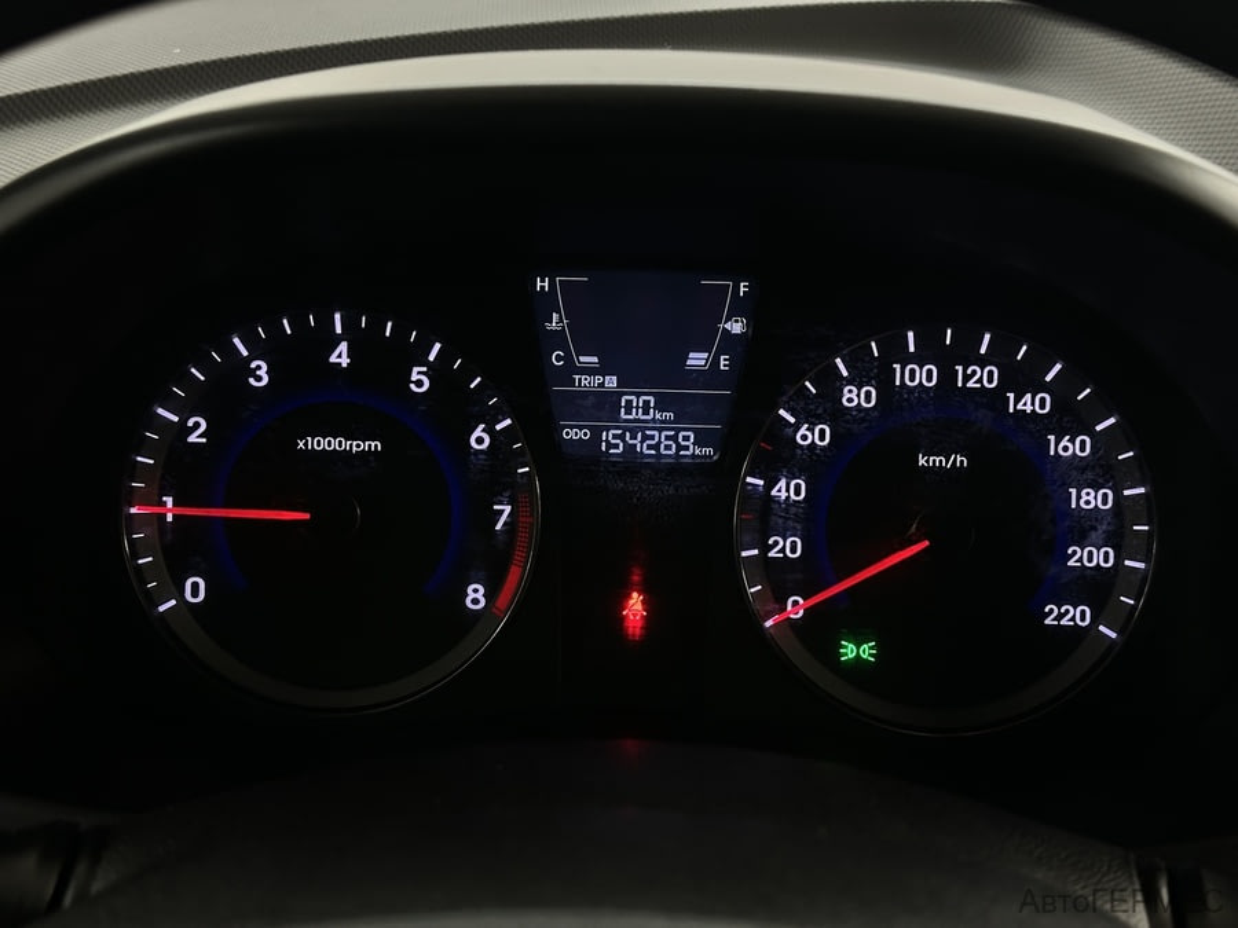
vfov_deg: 30.3
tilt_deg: -23.2
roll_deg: -1.1
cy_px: 464
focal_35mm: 48
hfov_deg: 39.7
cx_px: 619
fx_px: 1717
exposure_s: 1/50
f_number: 1.78
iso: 250
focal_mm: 6.86
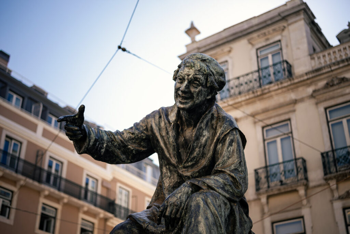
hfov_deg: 39.6
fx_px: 486
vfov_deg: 27.0
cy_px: 117
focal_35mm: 50
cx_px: 175
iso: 100
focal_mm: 50
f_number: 2.8
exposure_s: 1/1000
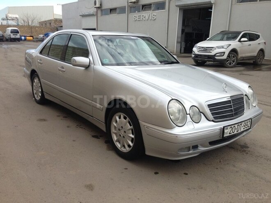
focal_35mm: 33
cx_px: 136
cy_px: 102
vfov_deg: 42.9
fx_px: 258
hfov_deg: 55.4
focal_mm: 4.12
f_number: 2.4
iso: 50
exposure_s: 1/521
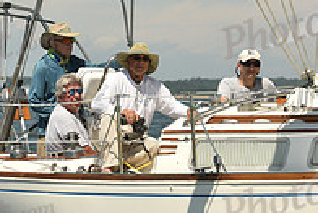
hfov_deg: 6.2
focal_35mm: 332
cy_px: 124
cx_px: 140
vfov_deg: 4.1
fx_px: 2935
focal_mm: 112
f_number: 8
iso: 320
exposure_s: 1/1600
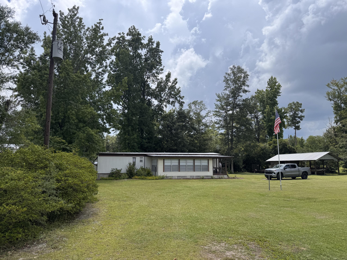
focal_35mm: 24
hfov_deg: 71.6
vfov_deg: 56.8
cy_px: 130
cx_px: 174
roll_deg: +0.5
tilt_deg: +8.3
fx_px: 241
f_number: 1.78
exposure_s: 1/4950
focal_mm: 6.76
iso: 80
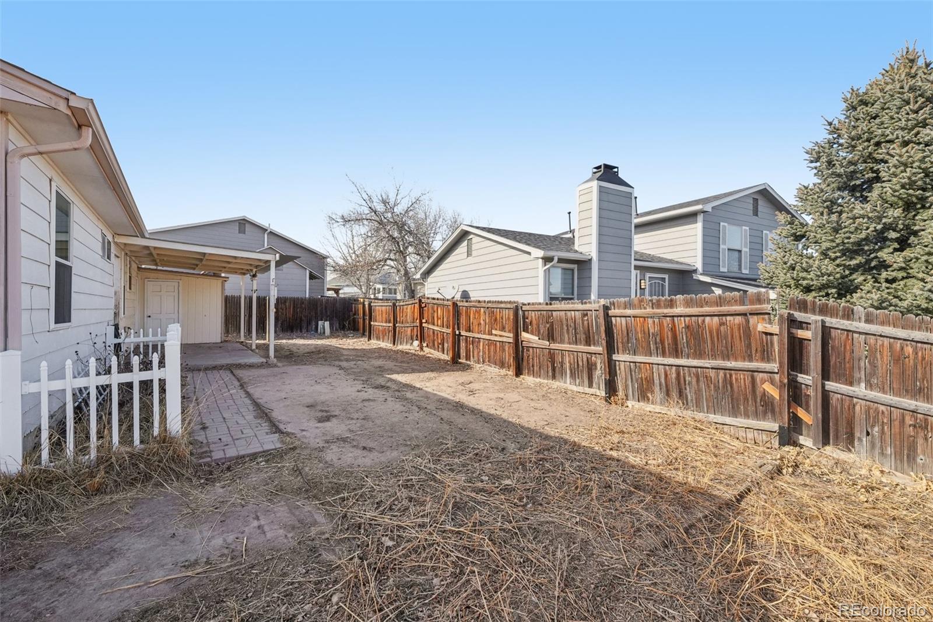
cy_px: 311
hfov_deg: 100.4
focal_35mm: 15
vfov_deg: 77.3
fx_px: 389
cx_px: 466
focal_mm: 10
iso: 800
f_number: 8
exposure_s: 1/400
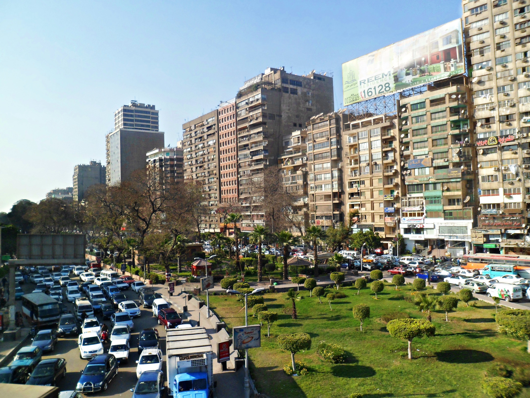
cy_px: 199
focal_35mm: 26
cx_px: 265
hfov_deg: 67.3
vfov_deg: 53.1
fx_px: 398
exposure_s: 1/750
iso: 80
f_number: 3.3
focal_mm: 4.9
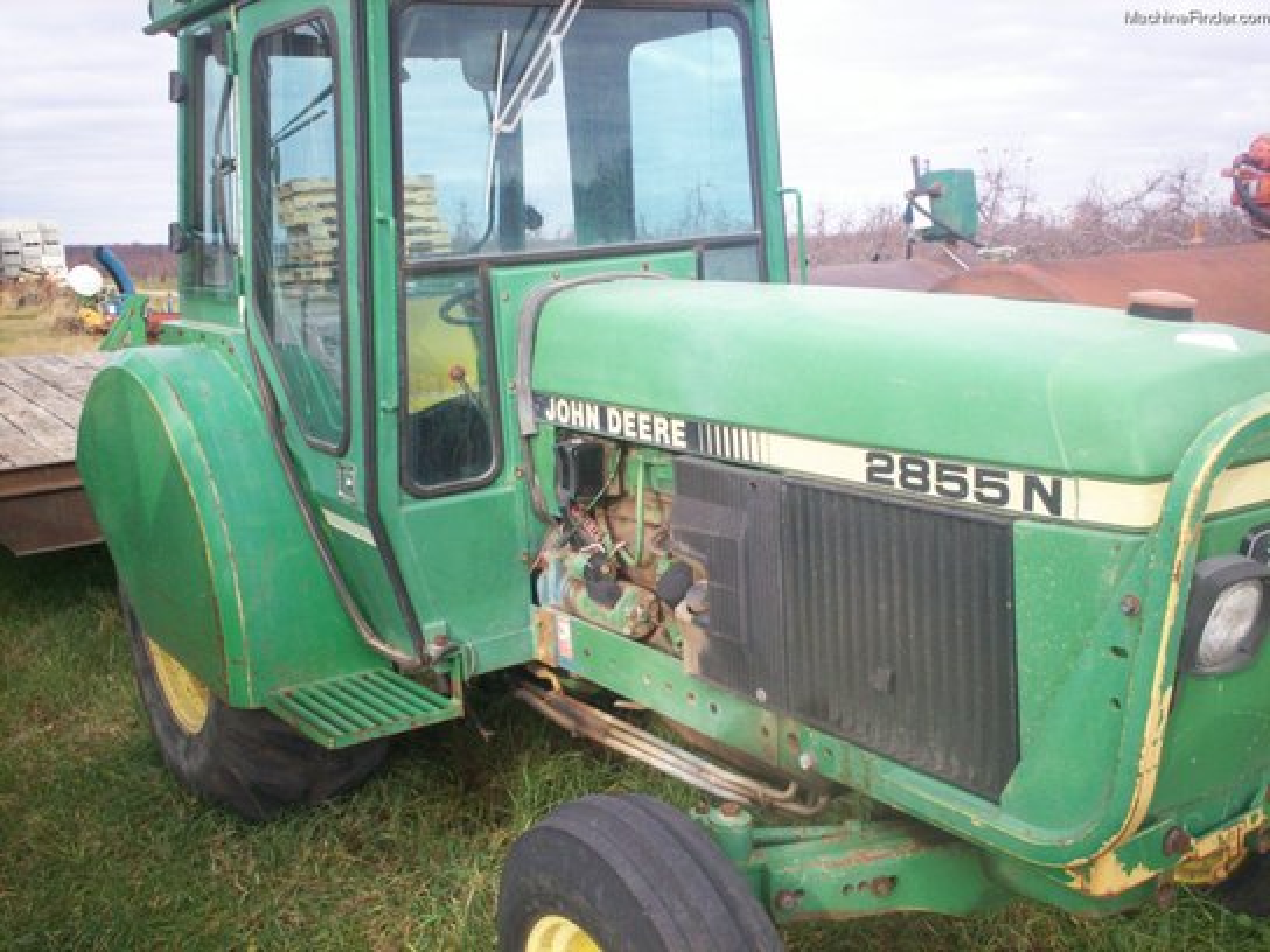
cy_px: 476
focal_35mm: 36
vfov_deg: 39.7
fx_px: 1321
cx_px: 635
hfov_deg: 51.4
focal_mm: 6
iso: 100
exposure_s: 1/111
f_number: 4.5
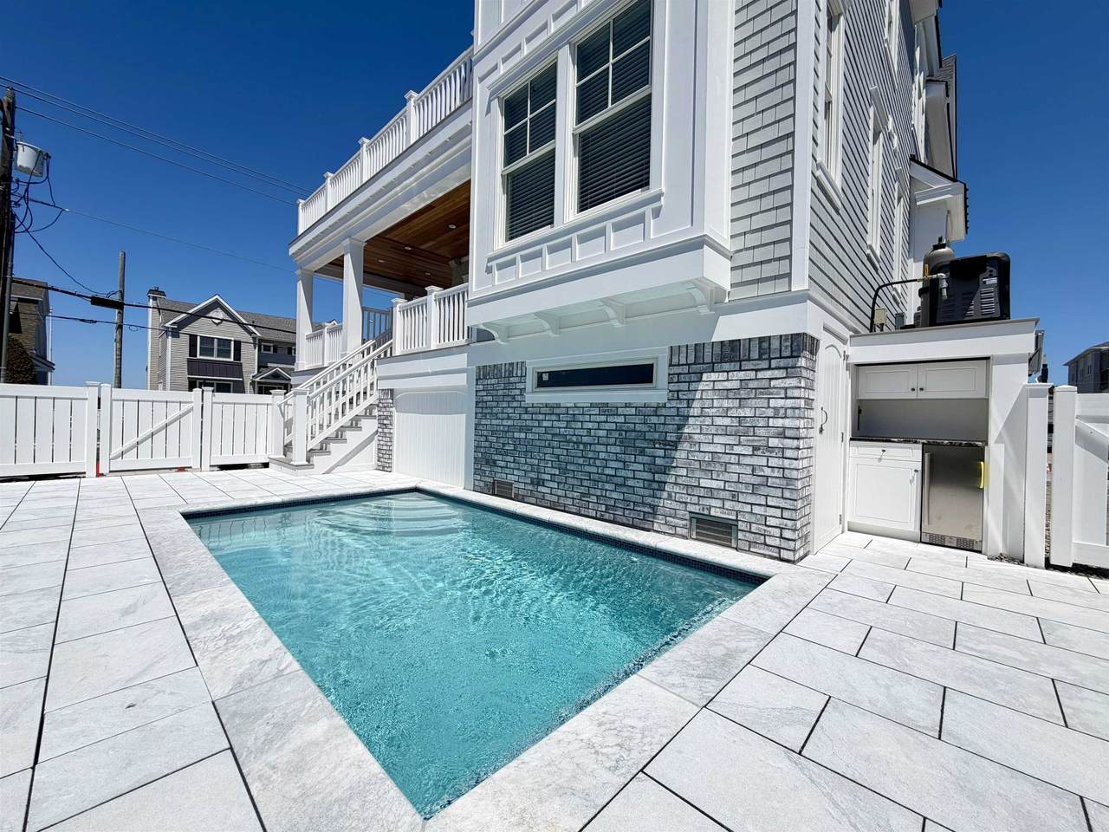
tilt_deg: +0.0
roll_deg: -1.8
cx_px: 554
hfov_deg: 102.1
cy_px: 416
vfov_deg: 85.7
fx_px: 449
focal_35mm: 14
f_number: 2.2
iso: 20
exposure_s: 1/1497
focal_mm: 2.22
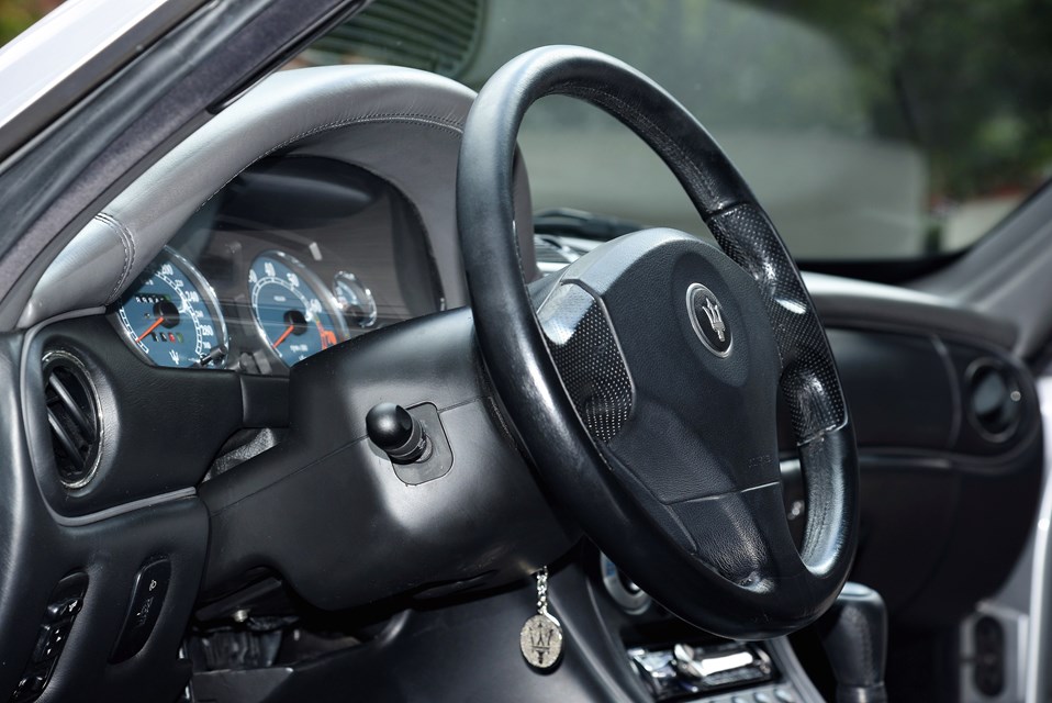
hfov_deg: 20.8
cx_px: 526
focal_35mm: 98
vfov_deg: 14.0
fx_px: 2865
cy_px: 352
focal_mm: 98
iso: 200
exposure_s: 1/160
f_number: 6.3
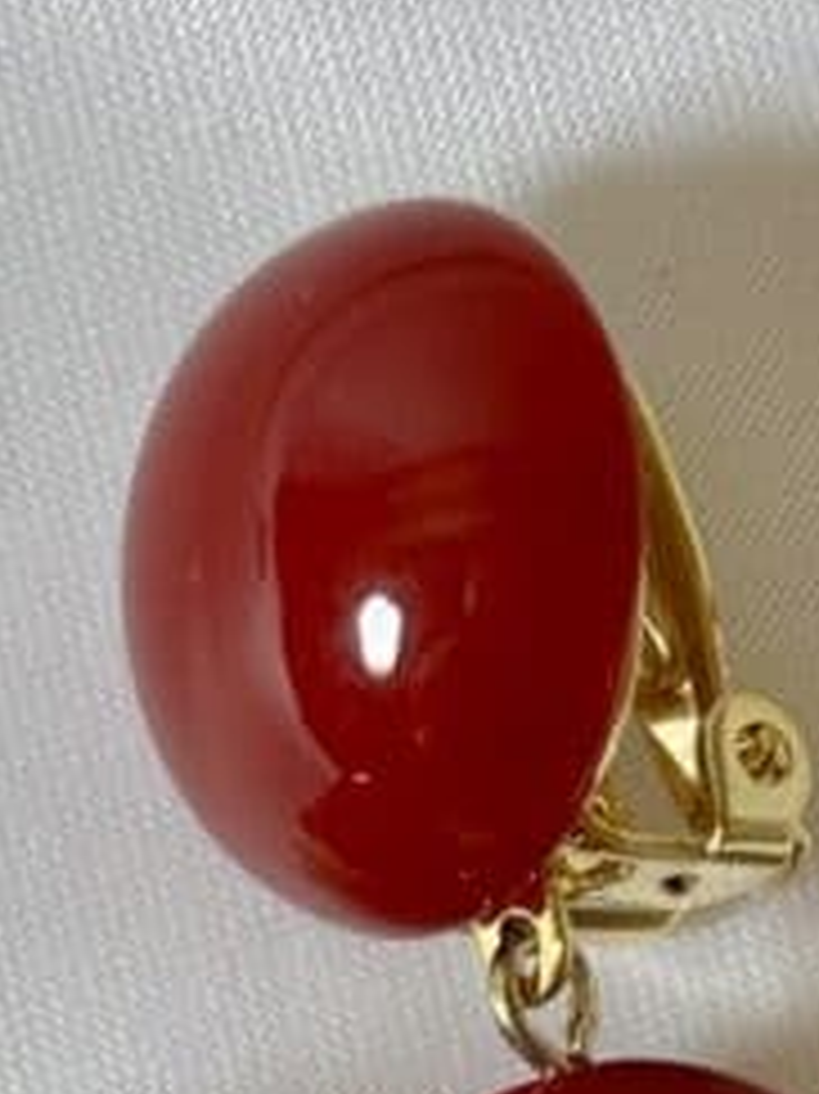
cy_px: 1769
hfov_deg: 6.8
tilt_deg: -85.4
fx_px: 6915
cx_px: 387
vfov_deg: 8.8
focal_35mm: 219
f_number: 1.6
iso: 25
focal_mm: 5.96
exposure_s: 1/110
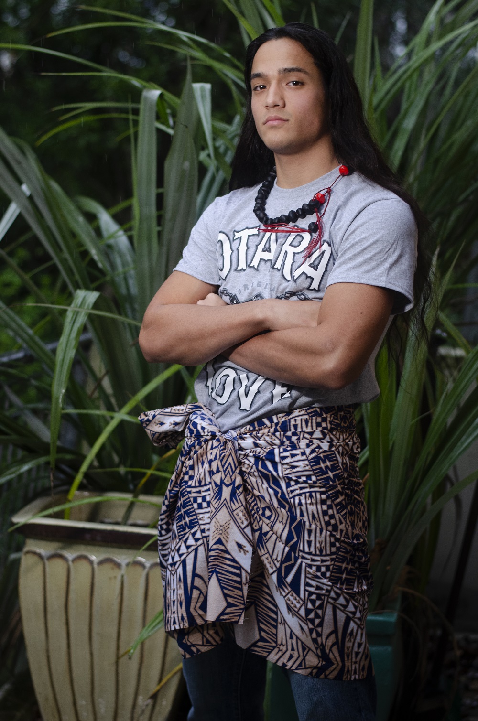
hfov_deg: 18.1
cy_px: 360
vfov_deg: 27.0
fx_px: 1500
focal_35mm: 75
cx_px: 239
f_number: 2.5
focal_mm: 50
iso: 640
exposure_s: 1/320
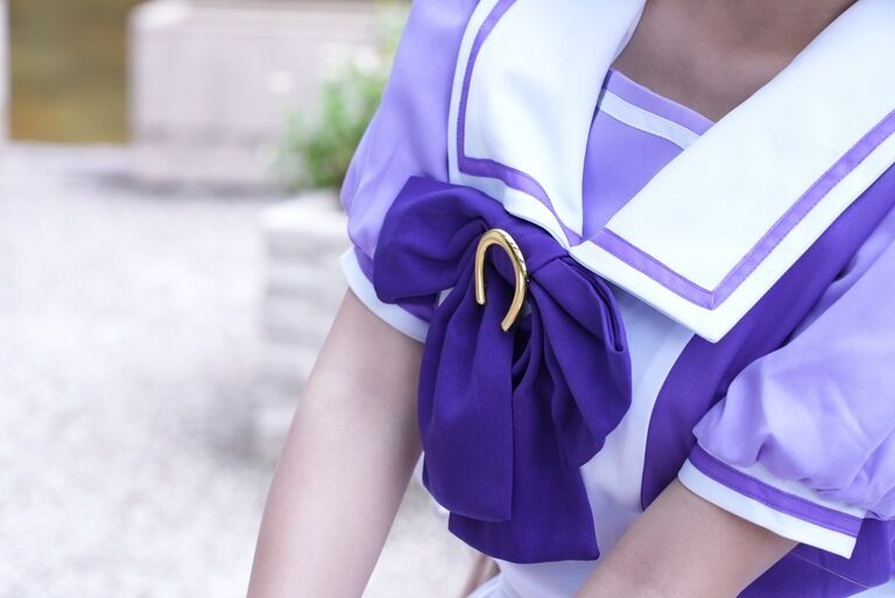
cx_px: 448
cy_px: 299
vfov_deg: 13.1
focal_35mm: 105
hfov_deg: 19.4
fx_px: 2612
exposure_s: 1/160
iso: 400
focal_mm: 105
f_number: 6.3
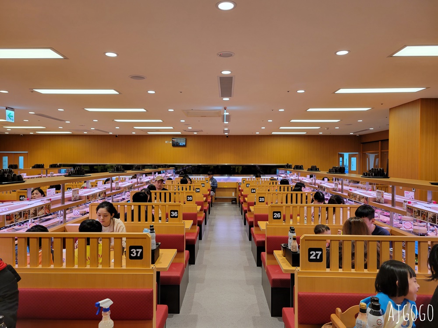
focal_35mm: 26
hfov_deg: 67.3
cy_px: 164
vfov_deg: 53.1
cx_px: 219
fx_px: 329
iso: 125
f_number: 1.8
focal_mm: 5.4
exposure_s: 1/120
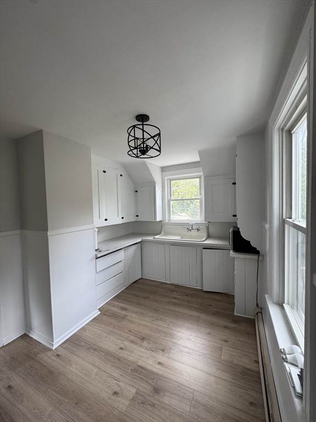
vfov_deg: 102.1
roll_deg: +3.0
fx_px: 170
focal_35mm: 14
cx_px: 158
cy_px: 211
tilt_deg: -2.9
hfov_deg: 85.7
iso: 64
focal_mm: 2.22
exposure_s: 1/99
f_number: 2.2
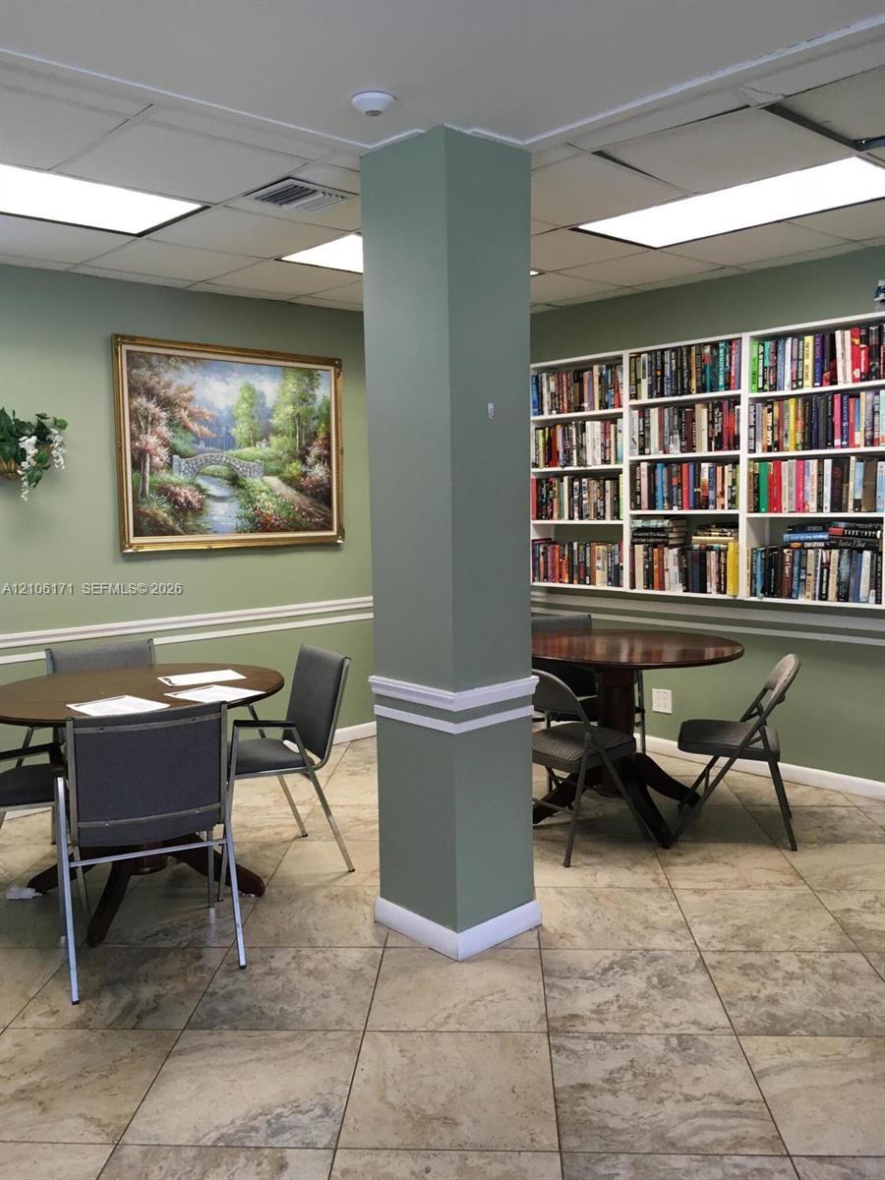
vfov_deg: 61.7
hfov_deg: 48.2
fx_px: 989
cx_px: 442
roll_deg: -0.4
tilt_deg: -5.6
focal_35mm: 29
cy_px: 590
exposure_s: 1/30
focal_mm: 4.15
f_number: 2.2
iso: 40
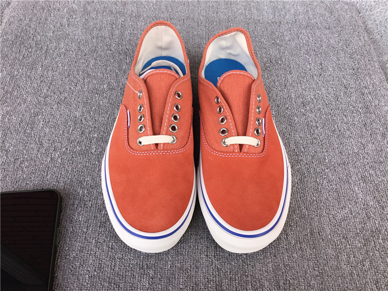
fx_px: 347
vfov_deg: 45.4
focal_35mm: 31
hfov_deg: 58.4
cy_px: 146
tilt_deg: -55.8
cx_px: 194
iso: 25
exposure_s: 1/190
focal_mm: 3.3
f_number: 2.4
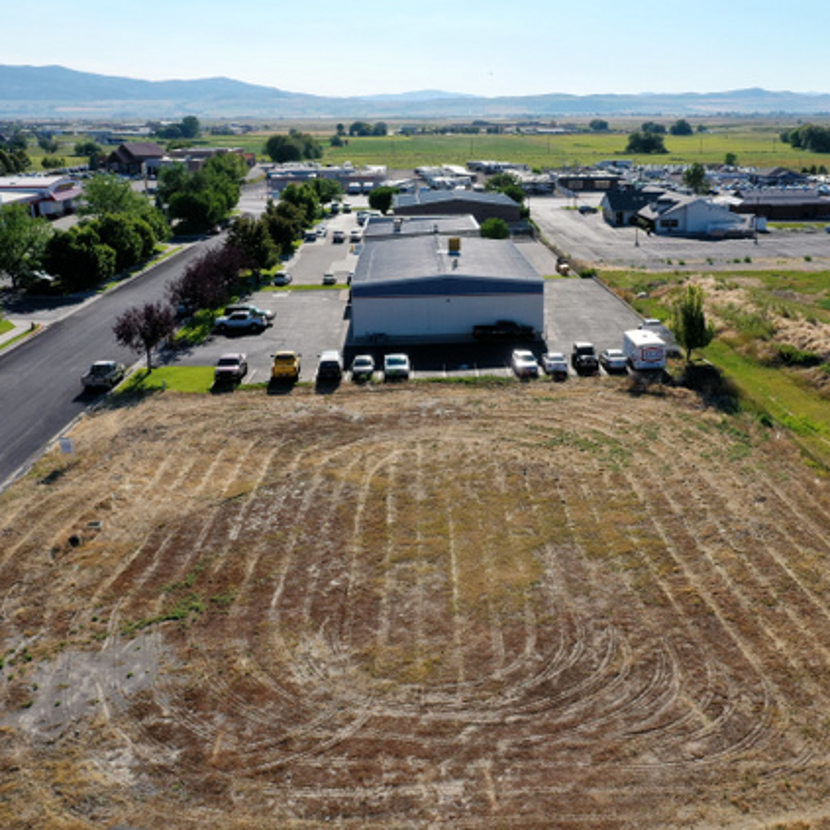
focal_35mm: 36
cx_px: 508
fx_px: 977
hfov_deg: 45.7
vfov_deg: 46.0
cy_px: 413
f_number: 6.3
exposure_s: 1/500
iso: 100
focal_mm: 10.26
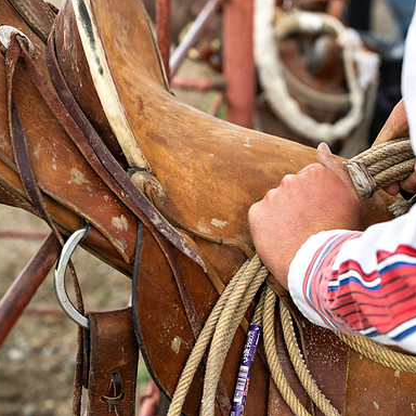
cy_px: 207
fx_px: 1047
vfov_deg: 22.5
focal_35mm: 77
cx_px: 301
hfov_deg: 22.3
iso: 1250
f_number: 4.5
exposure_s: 1/1600
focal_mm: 60
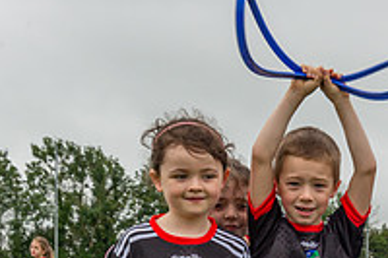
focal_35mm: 118
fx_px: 1271
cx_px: 442
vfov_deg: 11.2
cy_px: 375
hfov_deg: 16.7
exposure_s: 1/100
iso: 280
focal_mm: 38
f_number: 7.1
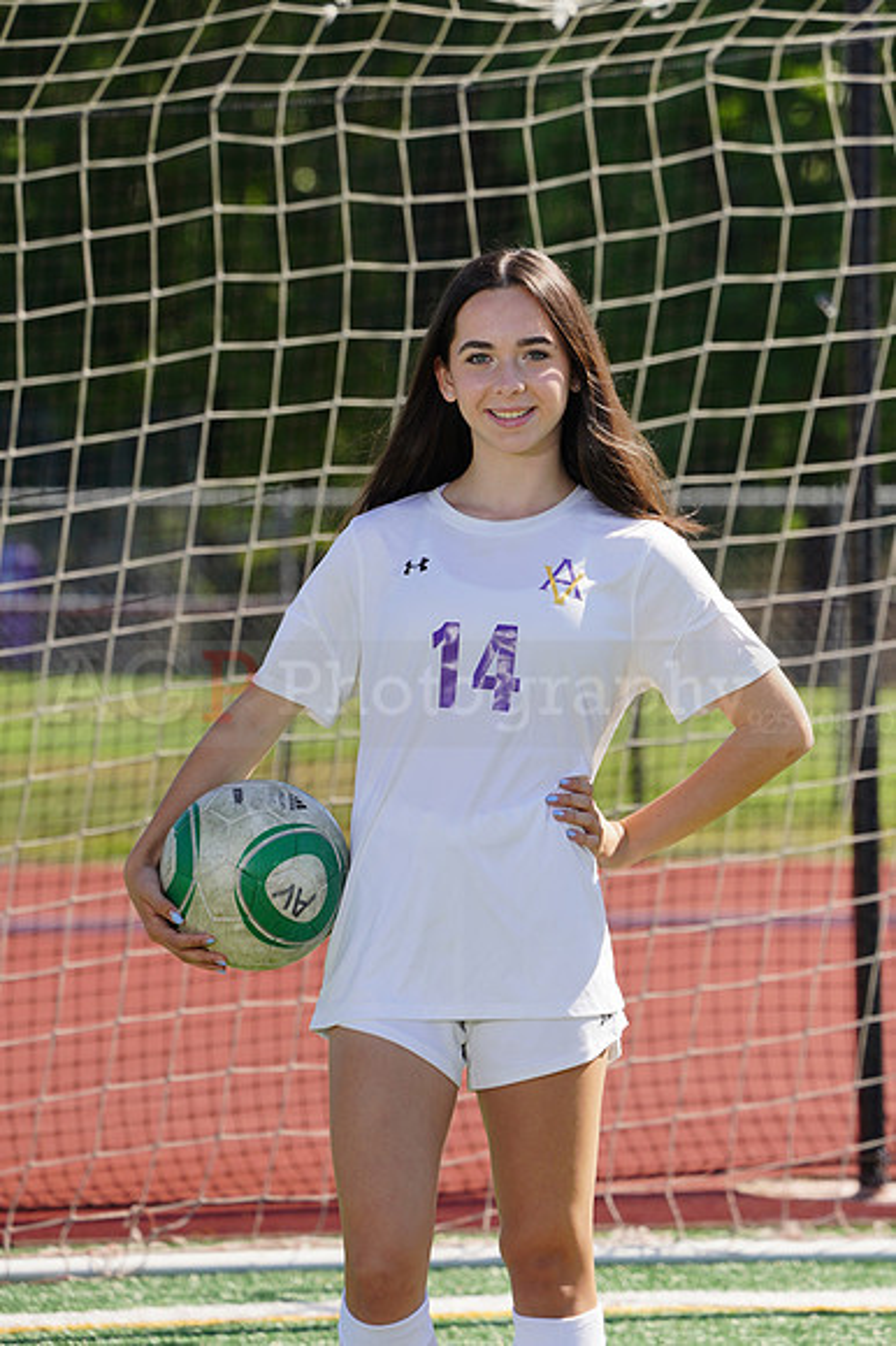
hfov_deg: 4.4
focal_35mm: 312
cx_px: 448
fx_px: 11661
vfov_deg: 6.6
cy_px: 673
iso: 200
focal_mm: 312
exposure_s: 1/250
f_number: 11
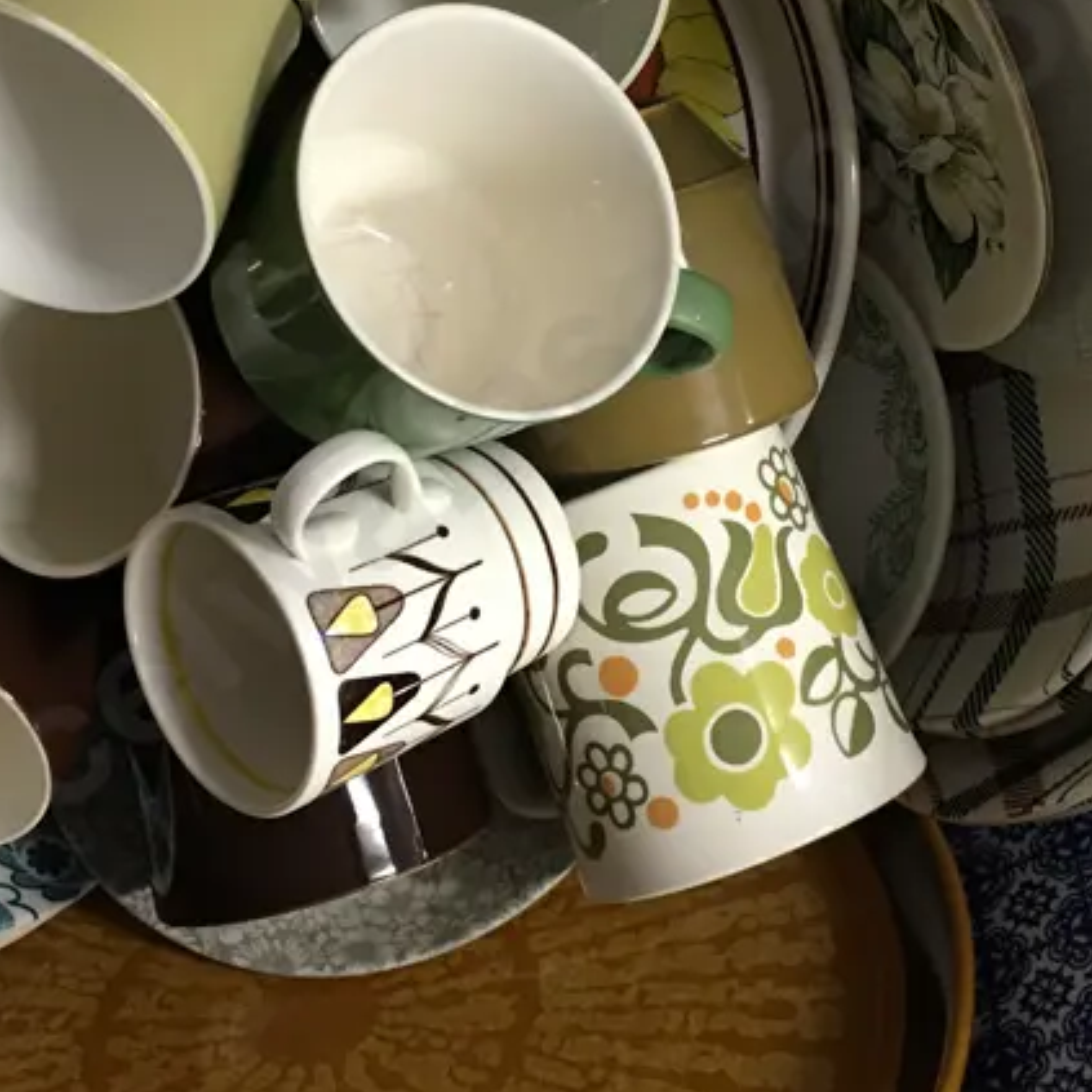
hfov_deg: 27.7
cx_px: 558
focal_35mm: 62
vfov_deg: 27.6
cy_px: 382
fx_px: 2213
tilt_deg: -67.0
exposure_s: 1/17
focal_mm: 4.15
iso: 80
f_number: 2.2
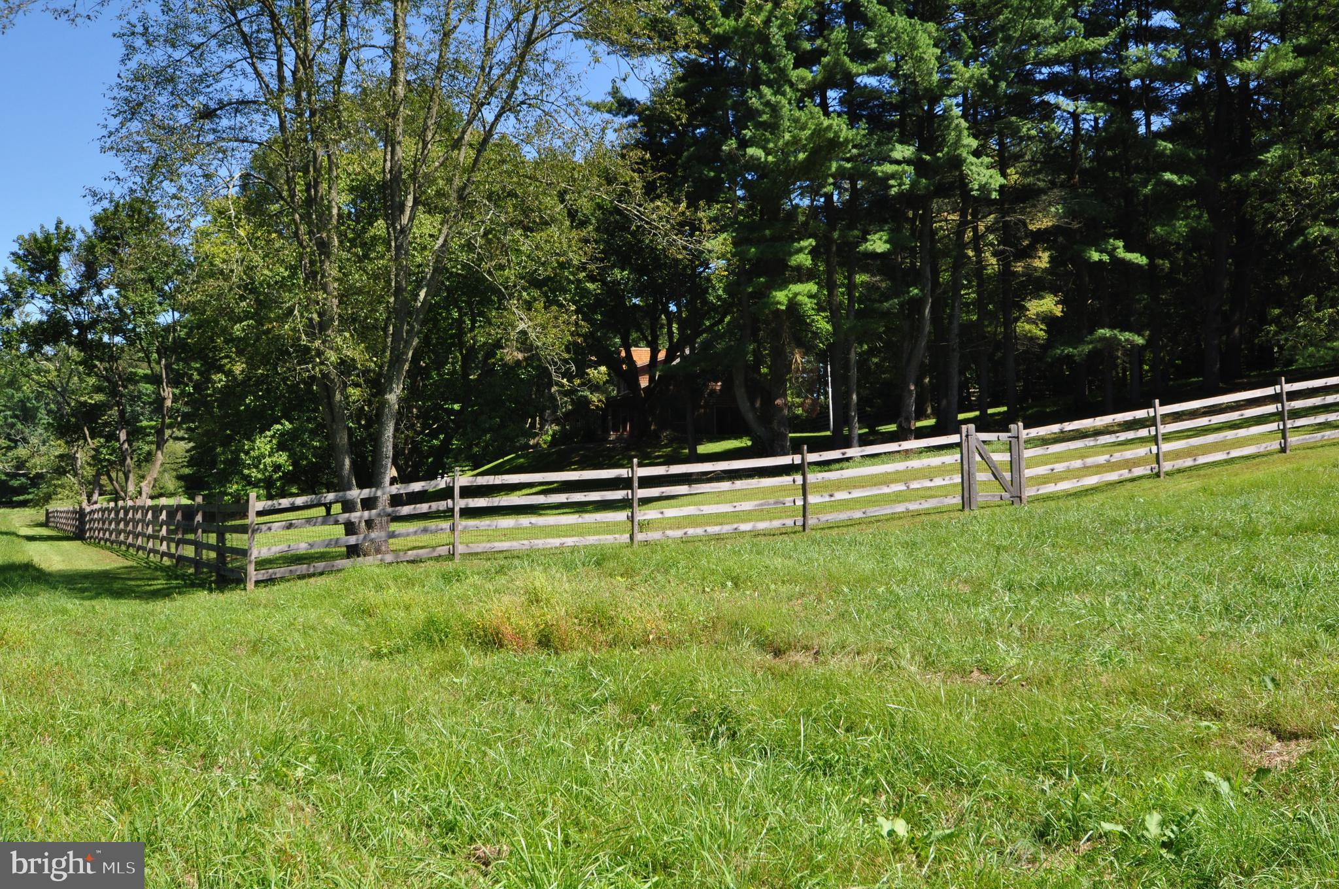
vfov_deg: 36.8
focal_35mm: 36
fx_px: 1337
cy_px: 444
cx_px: 670
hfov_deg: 53.2
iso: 360
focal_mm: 24
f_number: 10
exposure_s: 1/250
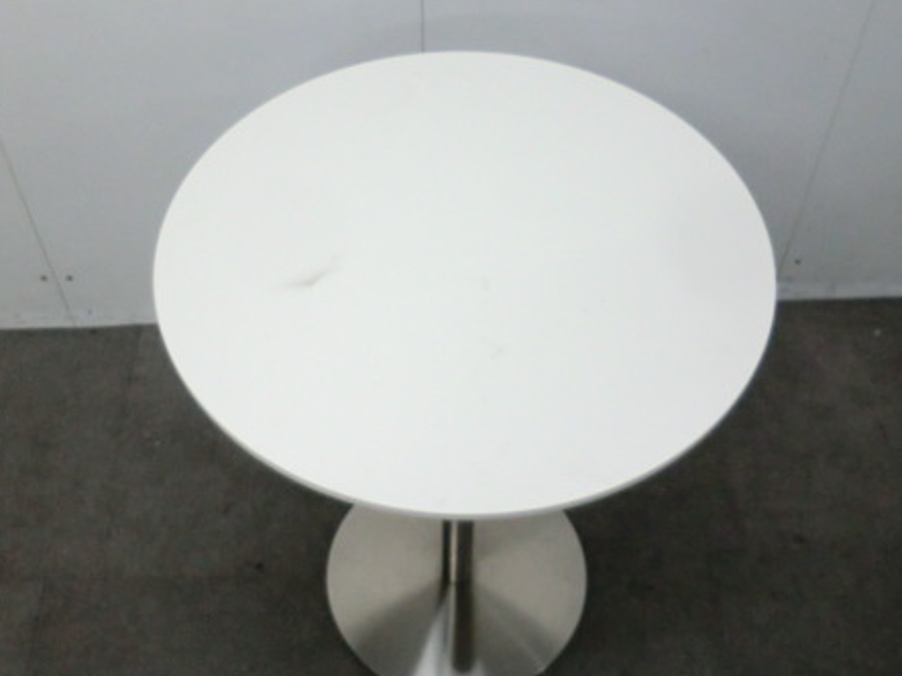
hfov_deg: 47.9
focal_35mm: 39
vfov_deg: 36.7
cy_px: 267
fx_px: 1016
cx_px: 462
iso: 320
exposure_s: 1/60
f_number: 3.2
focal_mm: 4.9
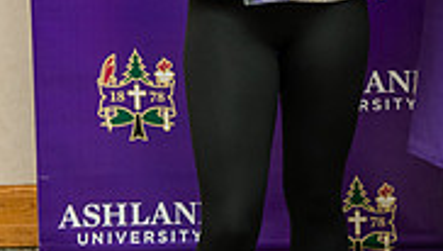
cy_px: -199
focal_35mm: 160
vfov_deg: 7.4
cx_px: 528
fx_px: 1882
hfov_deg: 13.1
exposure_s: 1/160
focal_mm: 48
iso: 800
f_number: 4.5
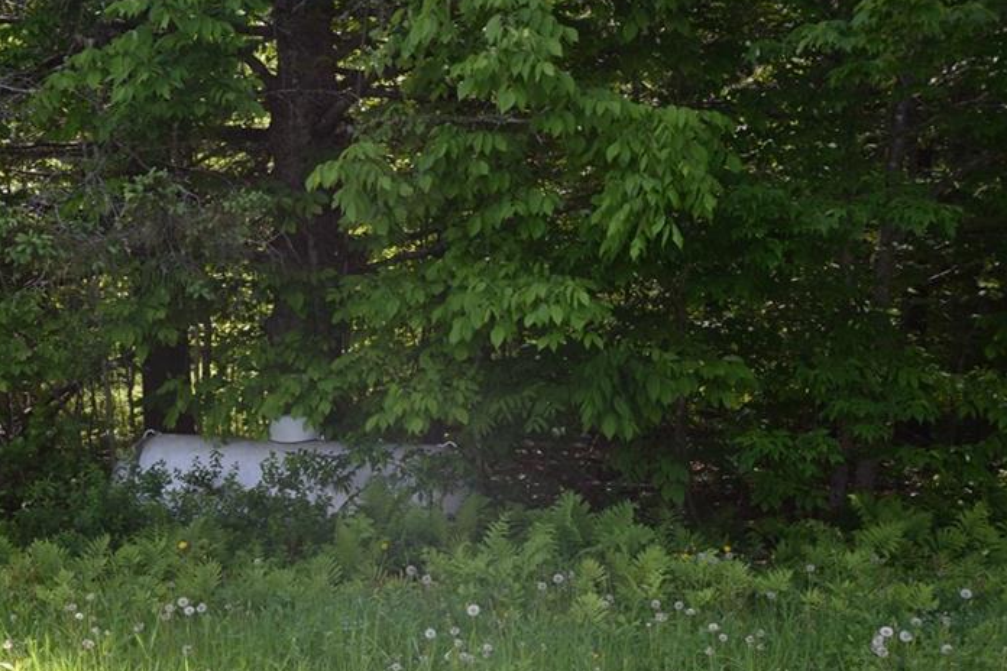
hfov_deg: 37.1
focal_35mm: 53
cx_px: 337
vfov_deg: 25.4
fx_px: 1482
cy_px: 456
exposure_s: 1/125
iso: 160
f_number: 5.6
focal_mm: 24
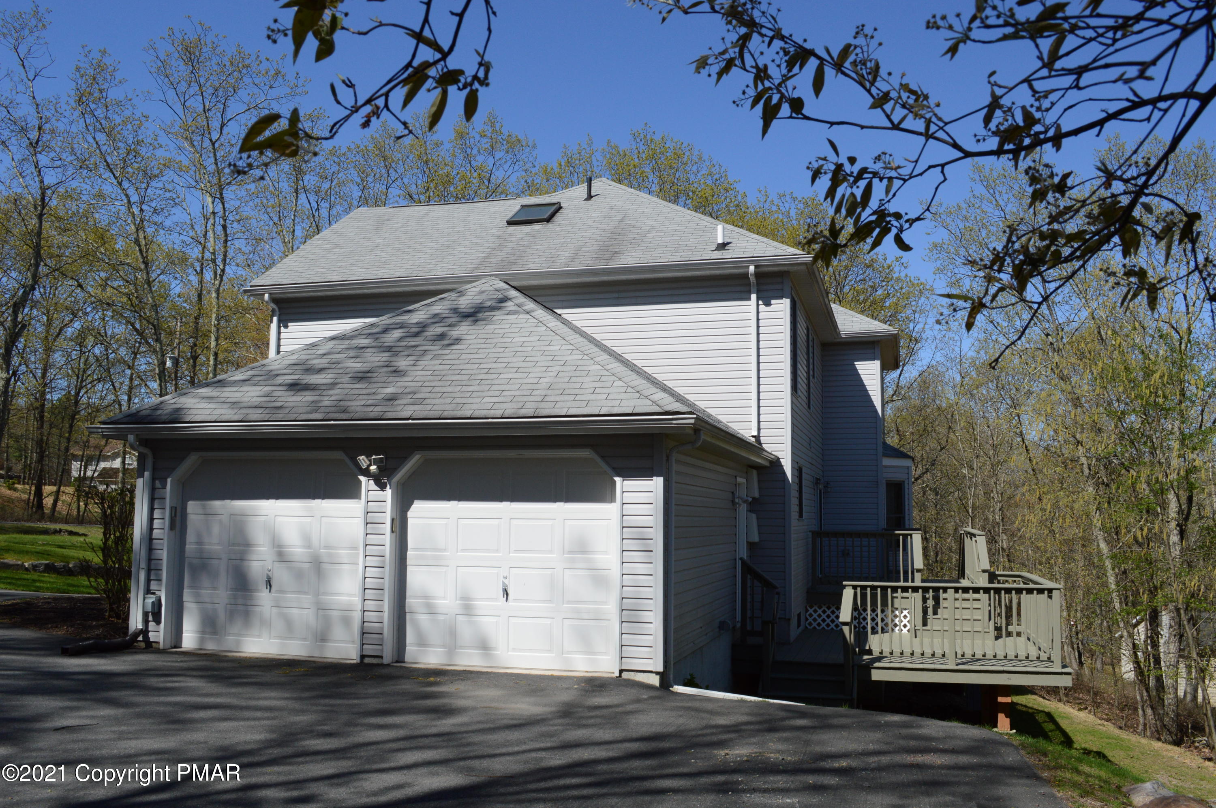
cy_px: 404
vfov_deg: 43.5
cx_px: 608
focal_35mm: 30
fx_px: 1012
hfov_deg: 62.0
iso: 400
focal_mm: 20
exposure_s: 1/640
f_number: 13
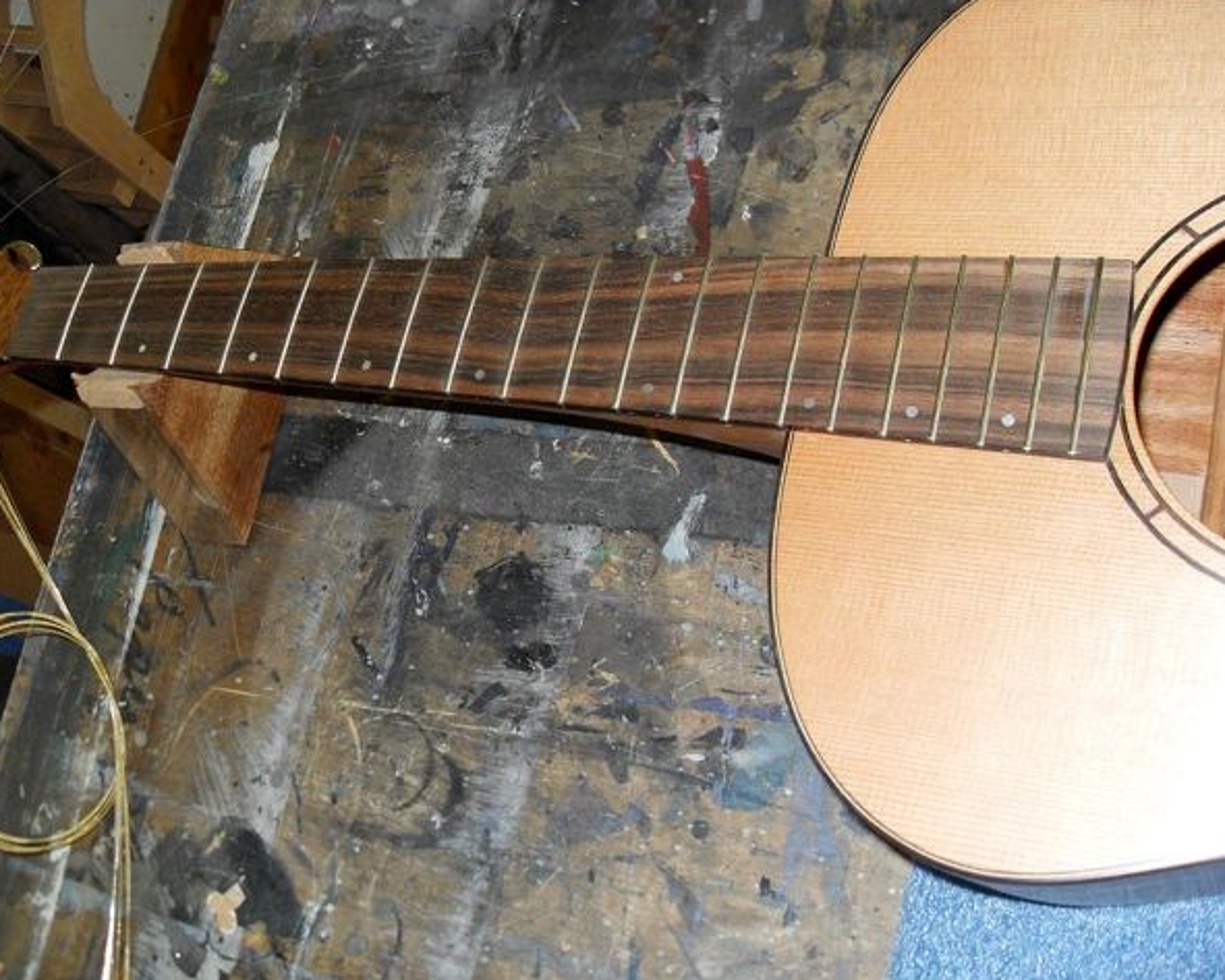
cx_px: 570
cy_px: 489
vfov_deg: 40.1
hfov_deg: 49.0
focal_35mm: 37
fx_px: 1342
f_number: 2.8
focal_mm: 6.3
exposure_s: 1/45
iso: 100
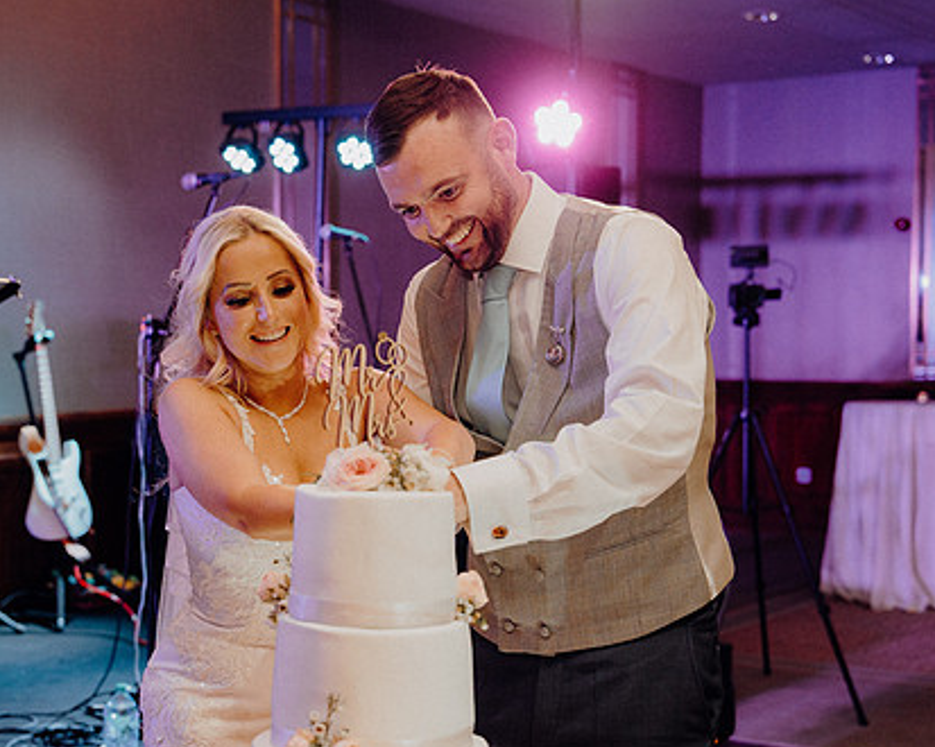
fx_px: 1715
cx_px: 383
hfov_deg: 30.4
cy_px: 418
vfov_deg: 24.6
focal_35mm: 62
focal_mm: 47
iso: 2500
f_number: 3.5
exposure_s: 1/160
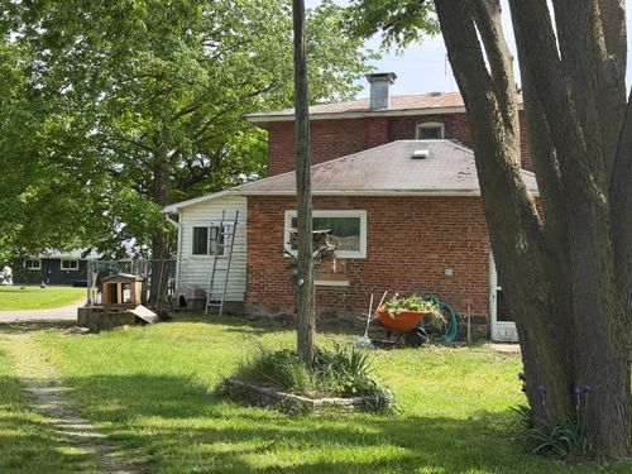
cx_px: 316
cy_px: 237
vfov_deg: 30.3
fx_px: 876
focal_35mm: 48
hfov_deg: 39.7
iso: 80
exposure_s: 1/1642
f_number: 1.78
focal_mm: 6.76
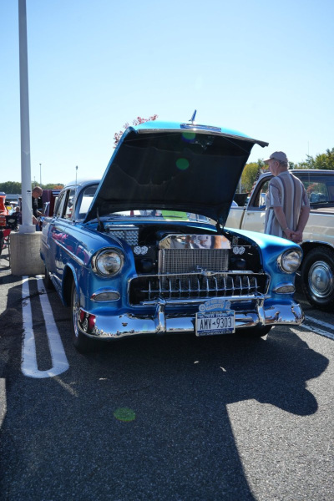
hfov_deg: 45.0
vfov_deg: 63.7
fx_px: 404
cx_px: 167
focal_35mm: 29
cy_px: 250
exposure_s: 1/200
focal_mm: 29
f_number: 7.1
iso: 100
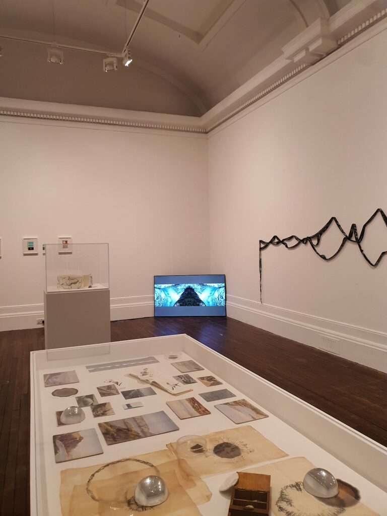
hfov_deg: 53.1
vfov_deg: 67.3
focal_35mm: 26
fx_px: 388
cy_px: 258
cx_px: 194
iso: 250
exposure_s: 1/50
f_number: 2.4
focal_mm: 4.3
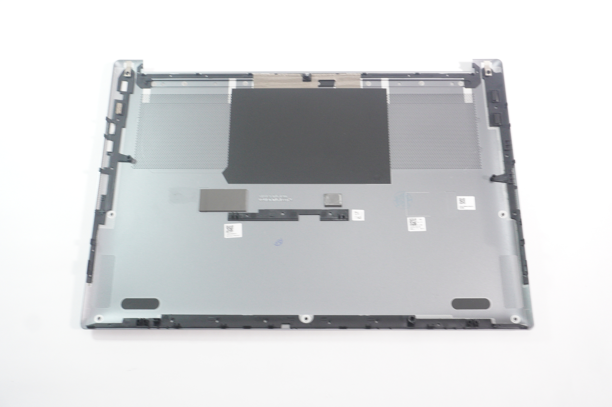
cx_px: 306
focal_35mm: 34
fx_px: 586
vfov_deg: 38.3
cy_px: 204
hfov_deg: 55.1
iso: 1250
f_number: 5.6
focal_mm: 23
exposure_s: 1/30
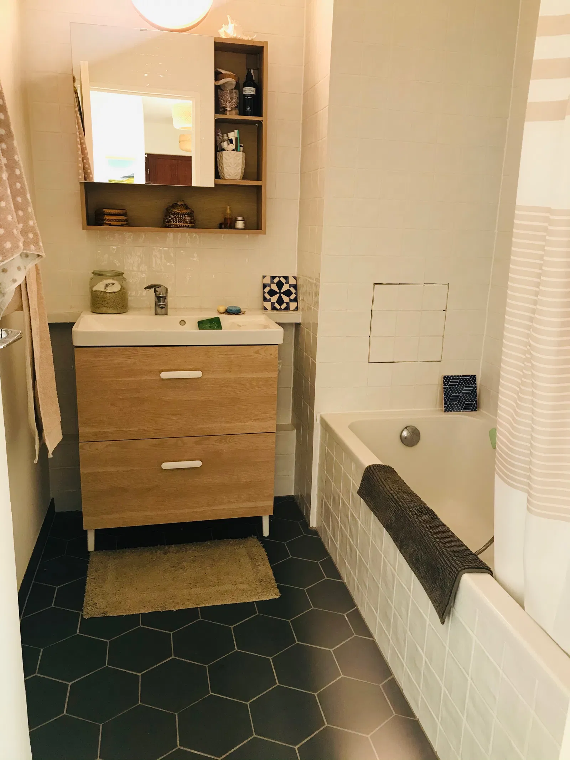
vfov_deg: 63.4
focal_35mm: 28
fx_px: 615
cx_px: 285
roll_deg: -3.3
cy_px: 380
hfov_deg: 49.7
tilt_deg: -12.9
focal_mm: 3.99
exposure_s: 1/30
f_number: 1.8
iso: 32
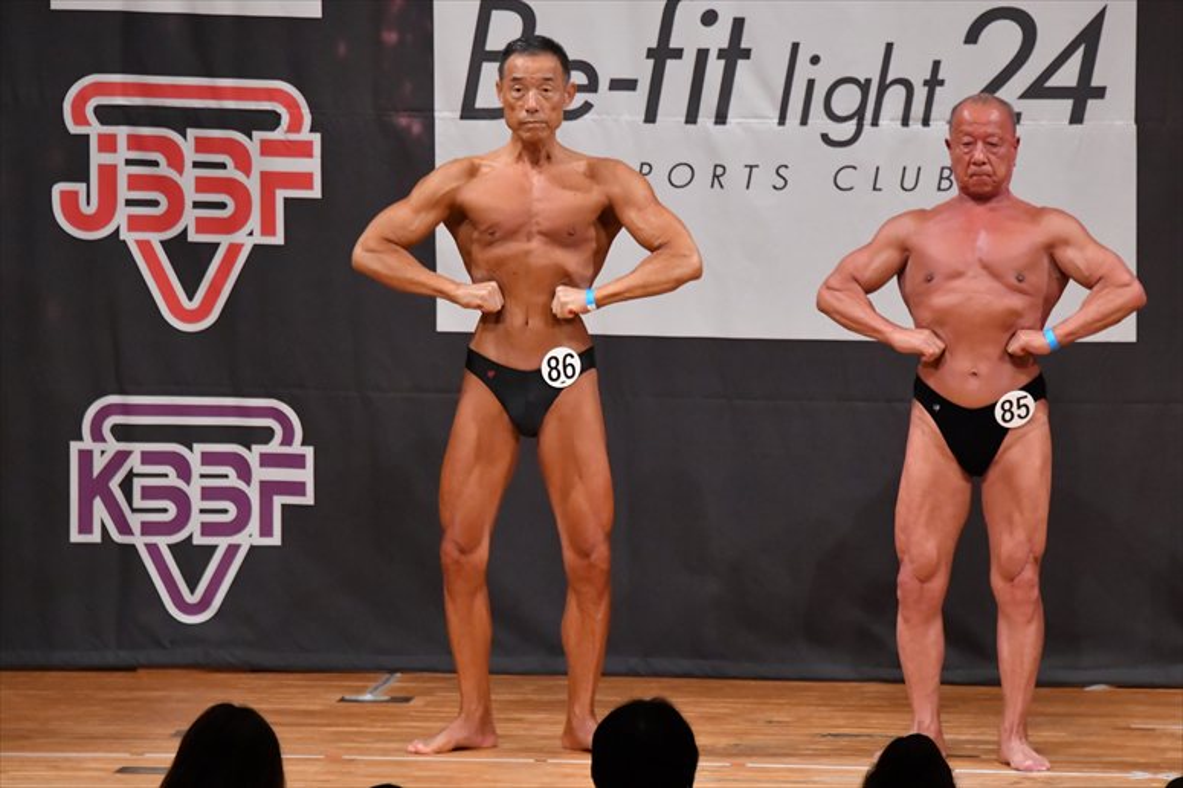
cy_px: 394
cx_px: 592
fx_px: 9361
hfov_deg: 7.2
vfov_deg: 4.8
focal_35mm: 285
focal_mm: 190
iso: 7200
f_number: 5.6
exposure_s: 1/400
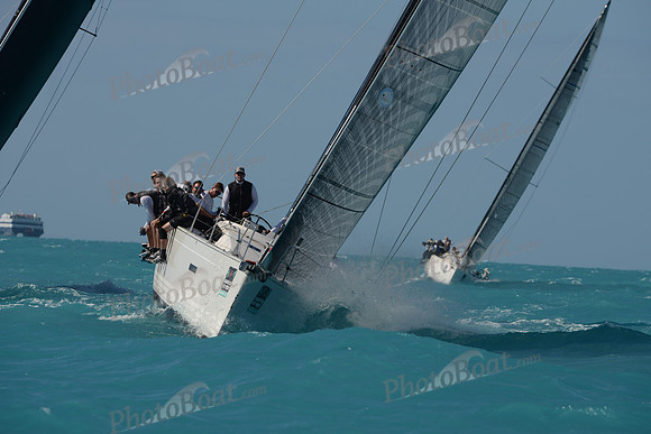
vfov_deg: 3.4
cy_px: 217
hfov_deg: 5.2
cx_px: 326
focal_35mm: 400
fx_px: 7235
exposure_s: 1/800
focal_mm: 400
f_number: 10
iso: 200
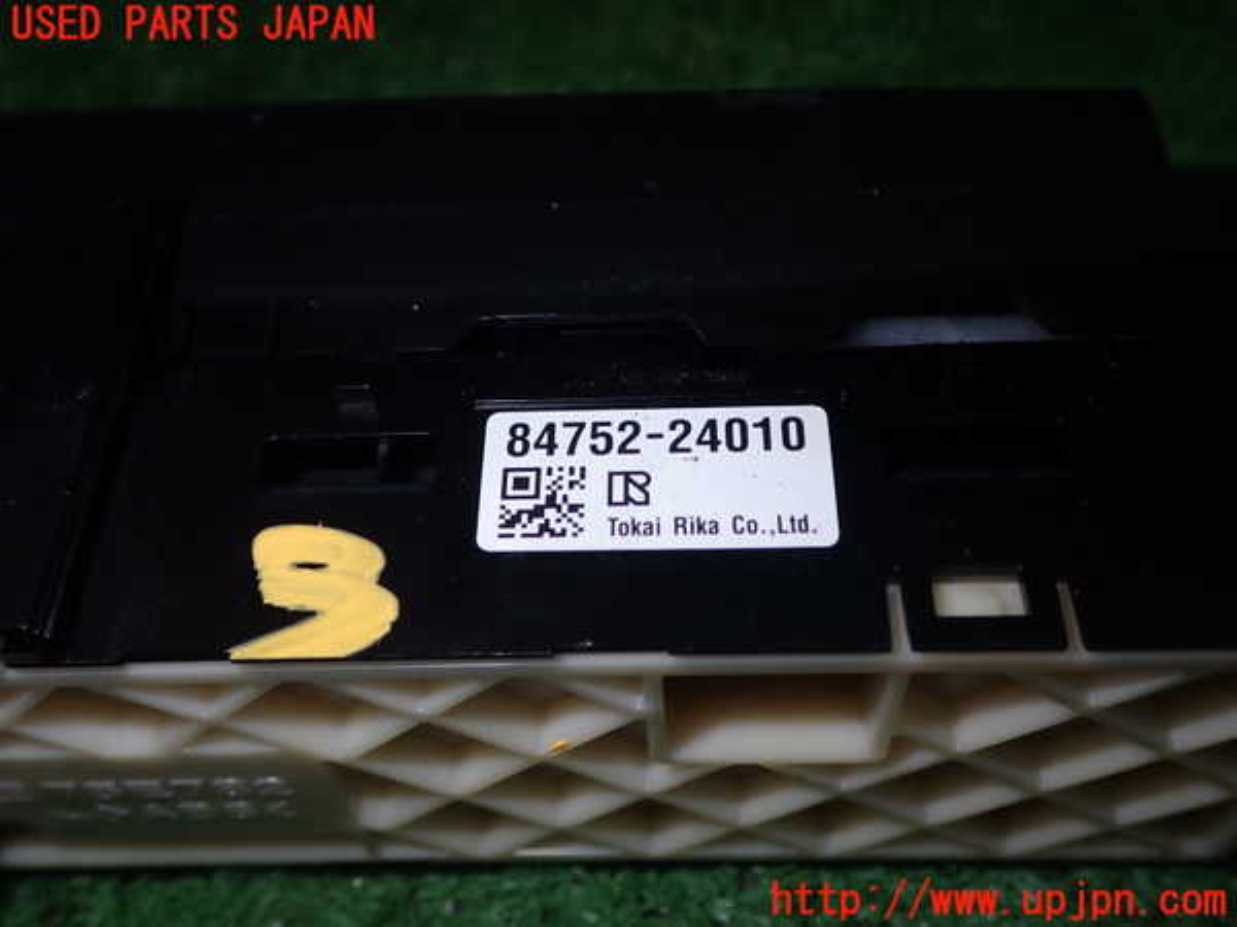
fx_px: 1286
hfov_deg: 51.4
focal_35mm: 36
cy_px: 464
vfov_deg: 39.7
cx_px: 618
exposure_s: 1/40
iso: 200
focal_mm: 6.37
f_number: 7.1
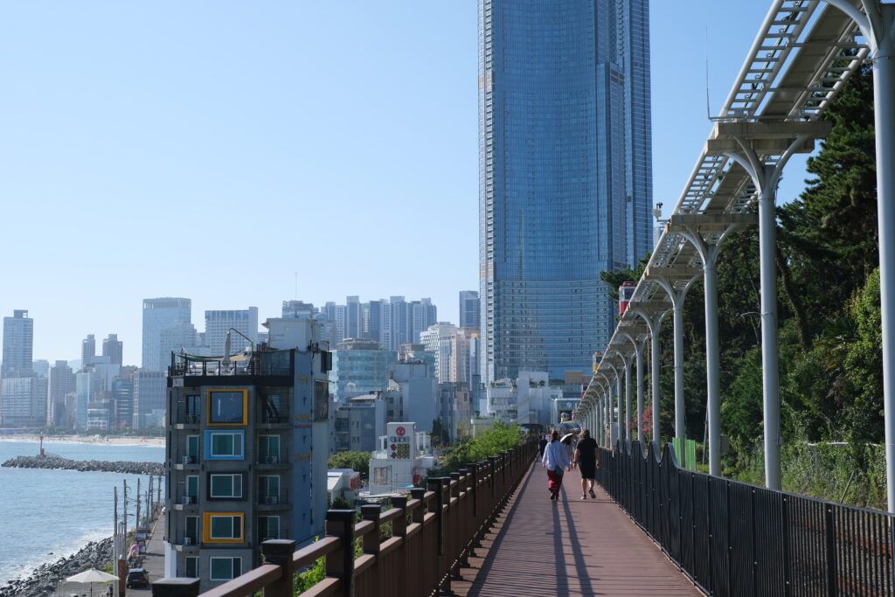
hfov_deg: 37.5
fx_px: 1318
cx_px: 448
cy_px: 298
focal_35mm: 53
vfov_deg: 25.5
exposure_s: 1/1300
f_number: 5.6
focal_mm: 35
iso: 320
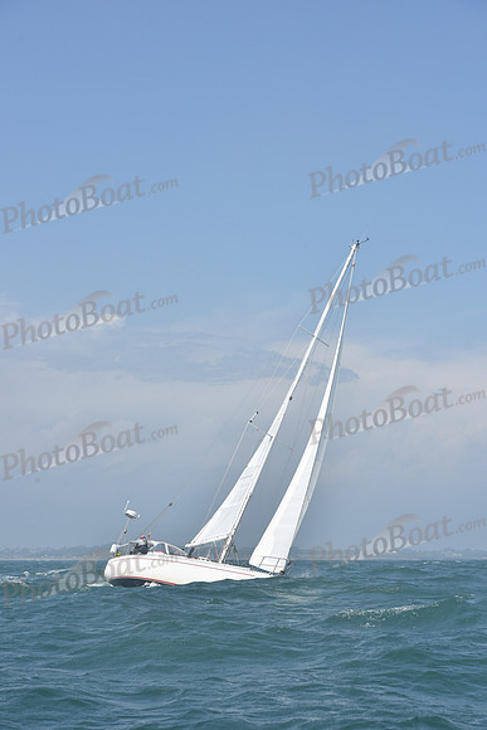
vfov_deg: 28.8
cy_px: 365
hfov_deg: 19.5
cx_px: 244
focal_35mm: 70
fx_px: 1419
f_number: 10
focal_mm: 70
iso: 320
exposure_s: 1/1000
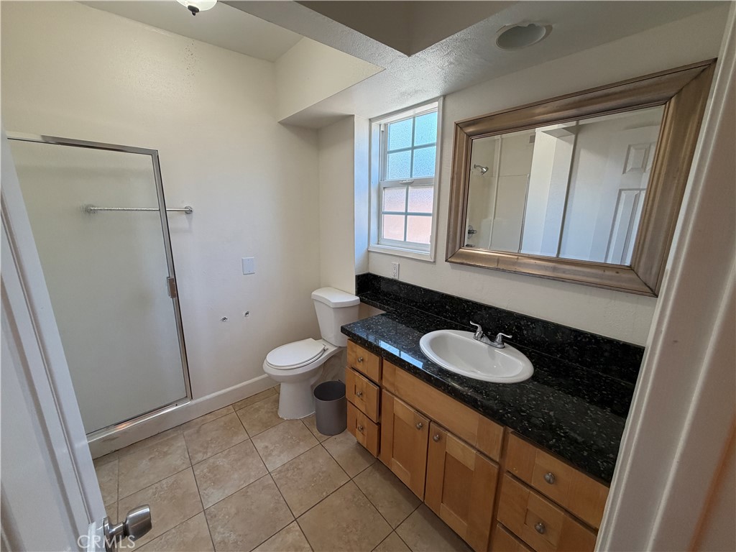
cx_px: 368
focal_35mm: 14
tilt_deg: -13.6
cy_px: 276
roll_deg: -0.5
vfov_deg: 85.7
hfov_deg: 102.1
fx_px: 298
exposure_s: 1/120
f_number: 2.2
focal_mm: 2.22
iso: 320
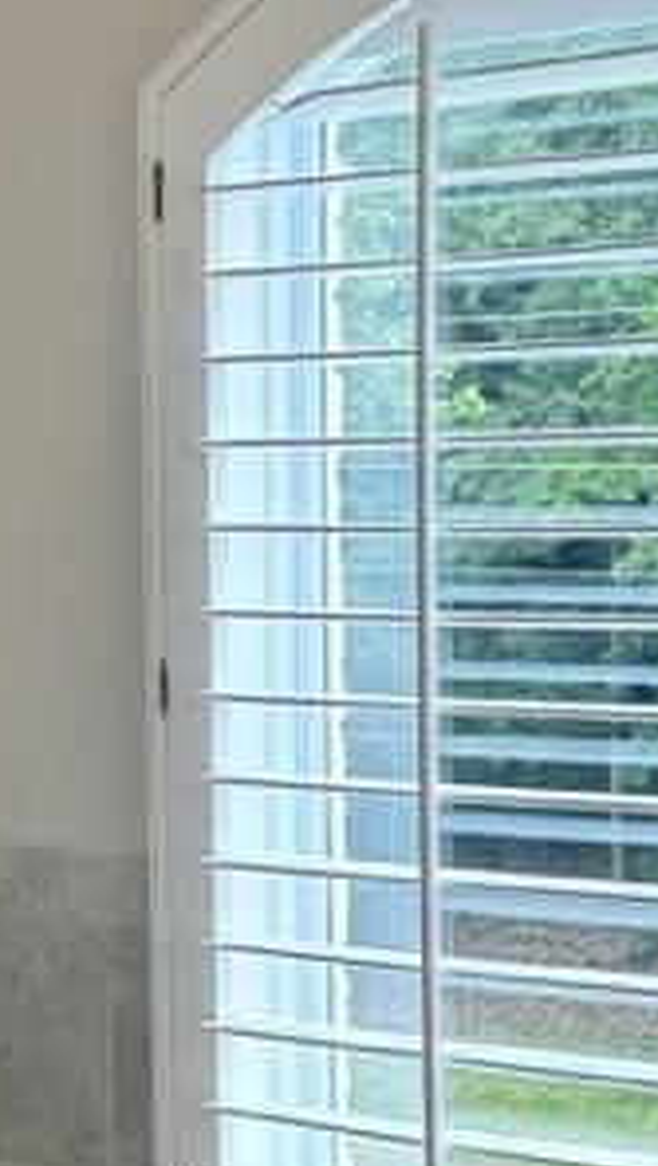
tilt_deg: -3.3
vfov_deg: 18.9
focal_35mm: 113
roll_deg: +1.5
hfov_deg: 10.5
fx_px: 3497
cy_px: 689
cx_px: -177
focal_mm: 6.76
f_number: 1.78
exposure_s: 1/120
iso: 125
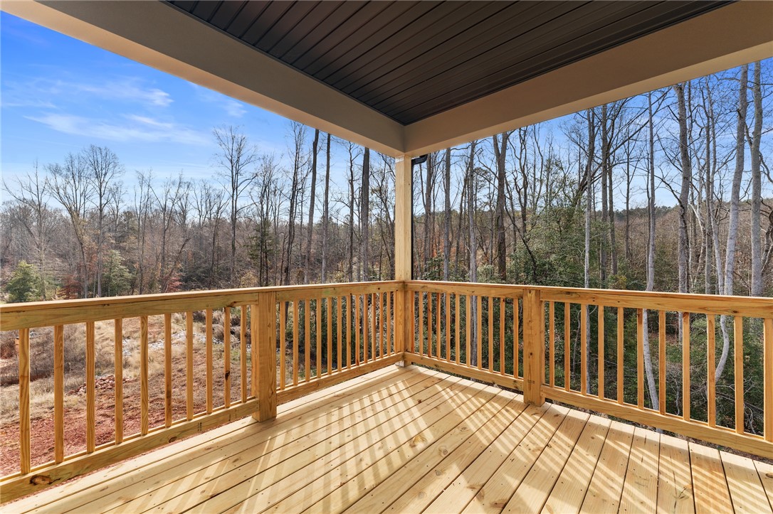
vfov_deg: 81.2
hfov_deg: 104.3
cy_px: 257
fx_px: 300
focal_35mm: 14
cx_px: 386
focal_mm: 14
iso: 400
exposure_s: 1/100
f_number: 5.6
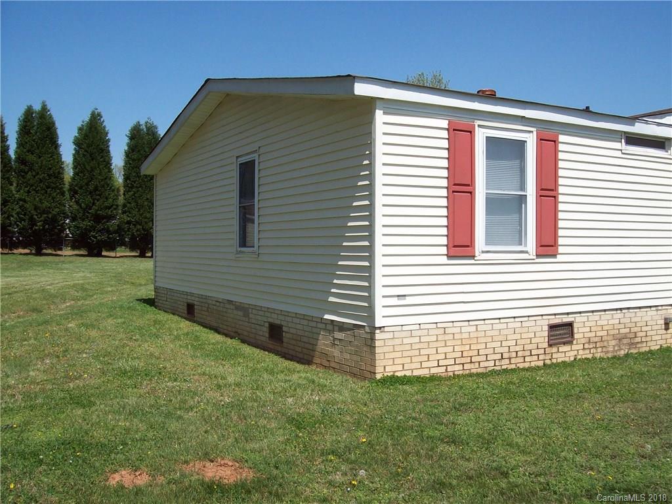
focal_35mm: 36
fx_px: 699
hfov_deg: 51.4
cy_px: 252
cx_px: 336
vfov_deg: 39.7
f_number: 4.8
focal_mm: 6
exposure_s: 1/615
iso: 80
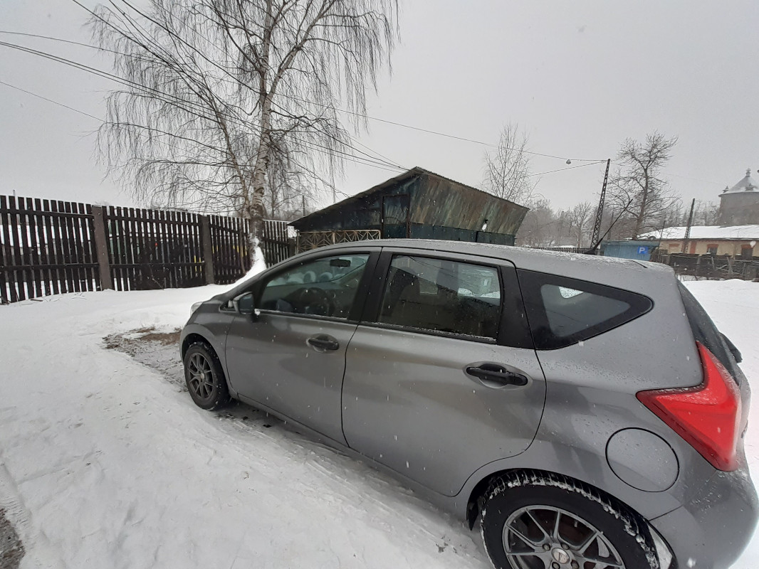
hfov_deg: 106.2
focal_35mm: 13
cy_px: 284
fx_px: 285
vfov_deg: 89.9
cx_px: 380
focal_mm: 1.13
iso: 40
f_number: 2.2
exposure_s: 1/604
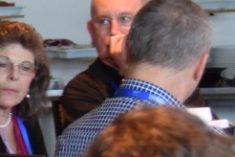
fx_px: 2291
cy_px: 120
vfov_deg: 3.9
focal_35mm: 351
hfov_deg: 5.7
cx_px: -329
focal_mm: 48
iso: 3600
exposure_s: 1/60
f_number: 4.5
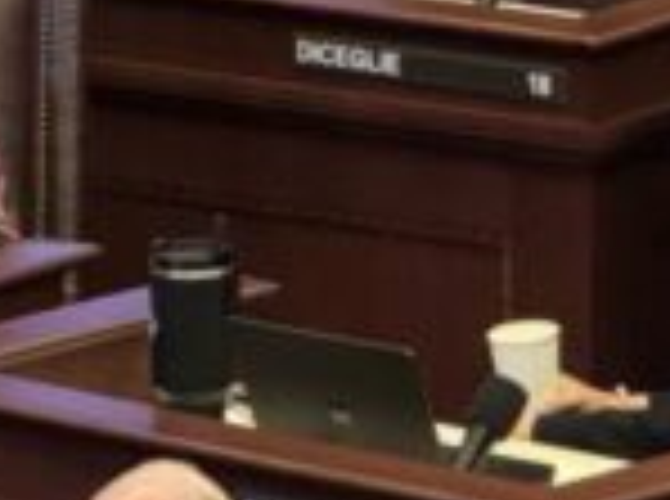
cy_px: -401
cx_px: 1264
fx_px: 11971
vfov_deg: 2.4
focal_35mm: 620
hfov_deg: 3.2
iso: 640
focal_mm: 15.66
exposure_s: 1/60
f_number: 2.8
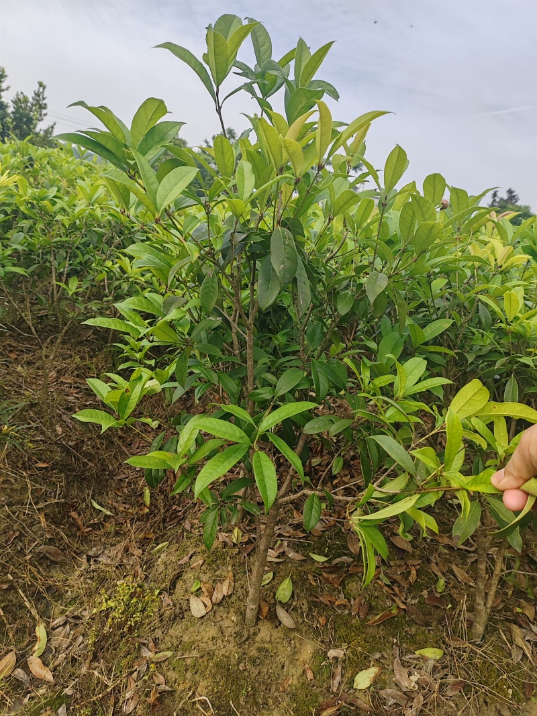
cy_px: 358
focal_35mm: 27
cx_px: 268
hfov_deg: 51.3
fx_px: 559
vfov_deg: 65.3
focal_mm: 6.14
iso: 50
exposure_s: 1/420
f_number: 1.8
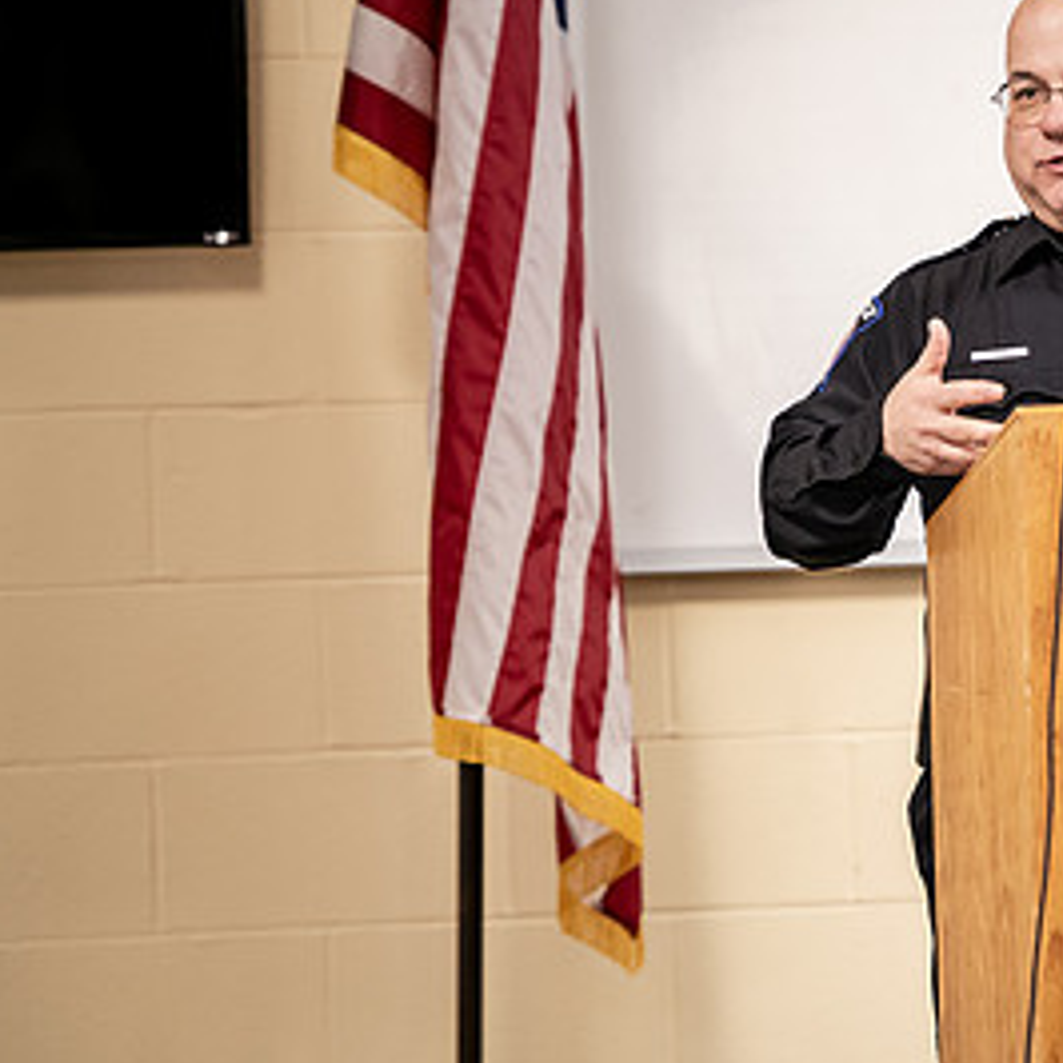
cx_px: 1043
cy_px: 462
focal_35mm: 315
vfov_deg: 5.6
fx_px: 10944
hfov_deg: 5.5
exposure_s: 1/200
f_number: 2.8
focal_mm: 170
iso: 1600
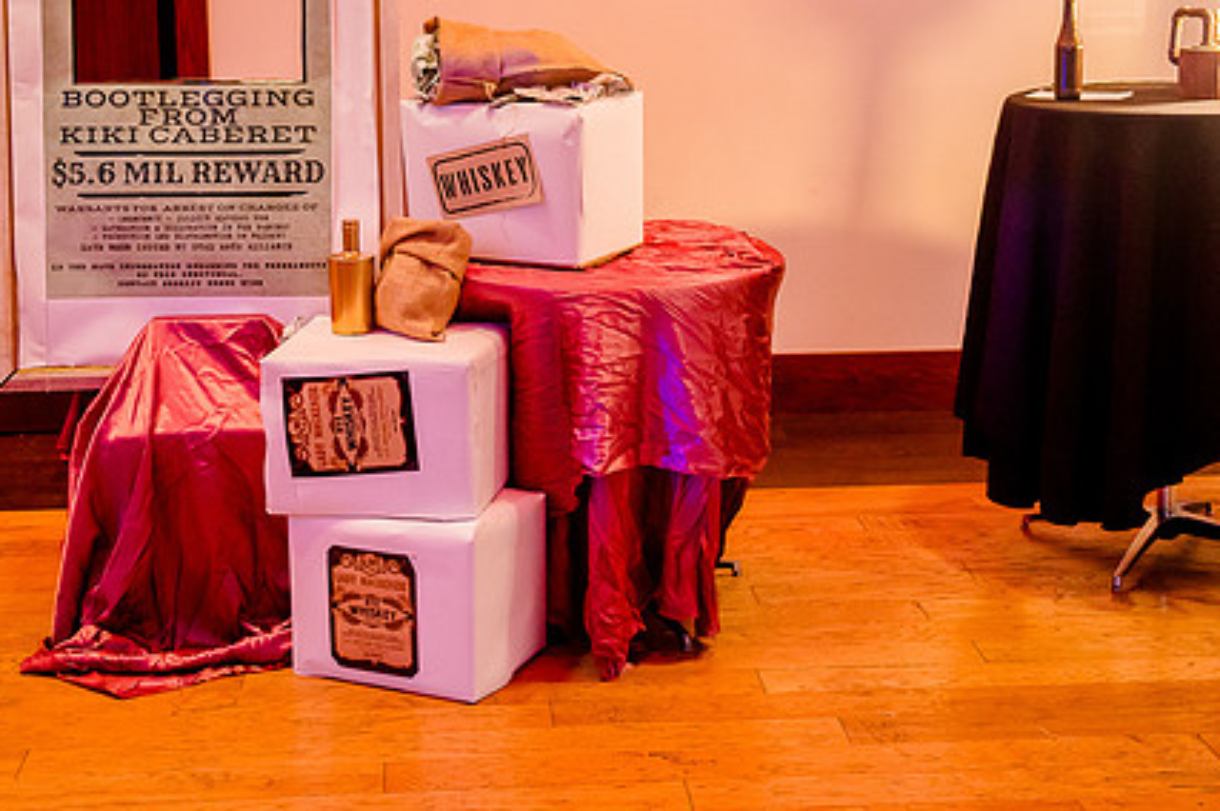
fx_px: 1998
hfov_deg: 34.0
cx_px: 604
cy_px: 229
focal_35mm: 59
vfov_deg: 22.8
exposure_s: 1/100
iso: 3200
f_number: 2.8
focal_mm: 38
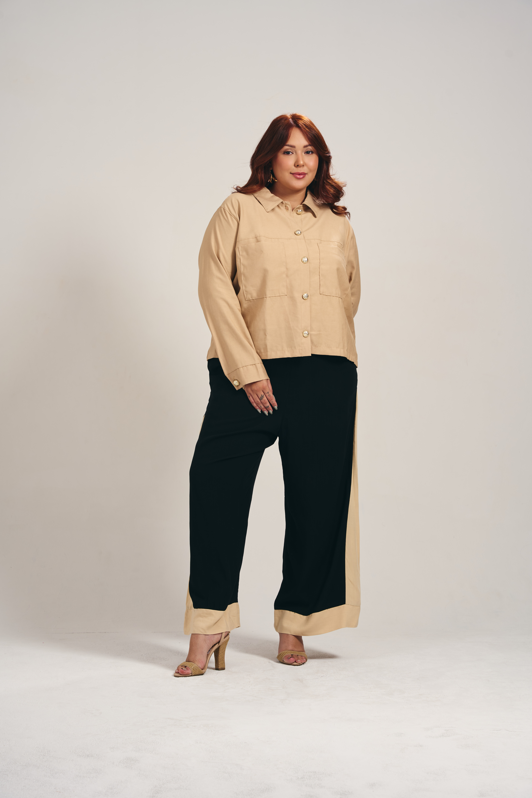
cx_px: 266
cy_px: 399
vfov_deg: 28.8
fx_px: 1552
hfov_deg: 19.5
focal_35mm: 70
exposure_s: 1/125
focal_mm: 70
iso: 125
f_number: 8
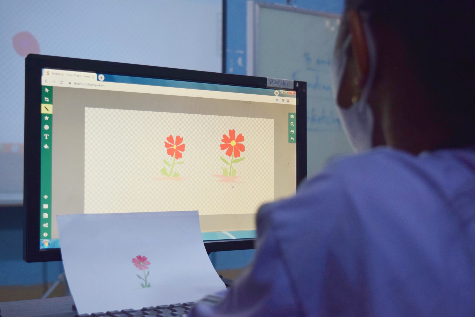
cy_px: 158
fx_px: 673
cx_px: 238
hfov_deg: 38.9
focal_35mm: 51
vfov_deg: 26.5
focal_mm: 34
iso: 720
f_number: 4.5
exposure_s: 1/60
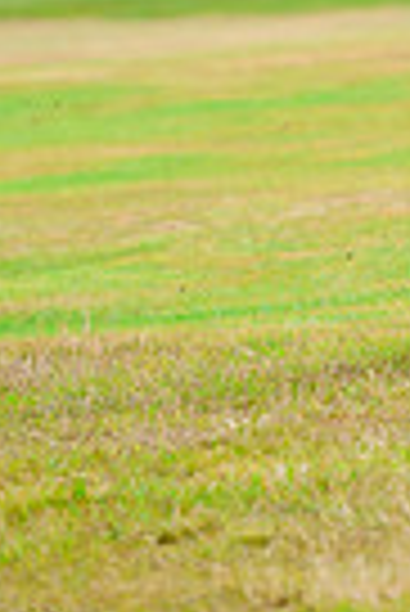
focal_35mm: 646
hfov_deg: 2.1
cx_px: 635
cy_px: -333
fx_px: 11007
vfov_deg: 3.2
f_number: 5.6
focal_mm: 195
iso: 1000
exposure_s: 1/2500
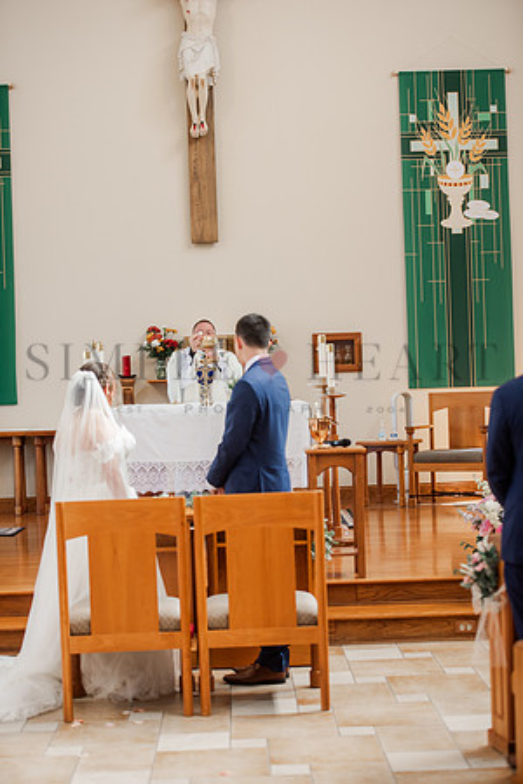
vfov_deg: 28.8
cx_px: 262
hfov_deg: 19.5
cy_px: 392
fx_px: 1525
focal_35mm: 70
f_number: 2.8
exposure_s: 1/200
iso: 400
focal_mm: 70
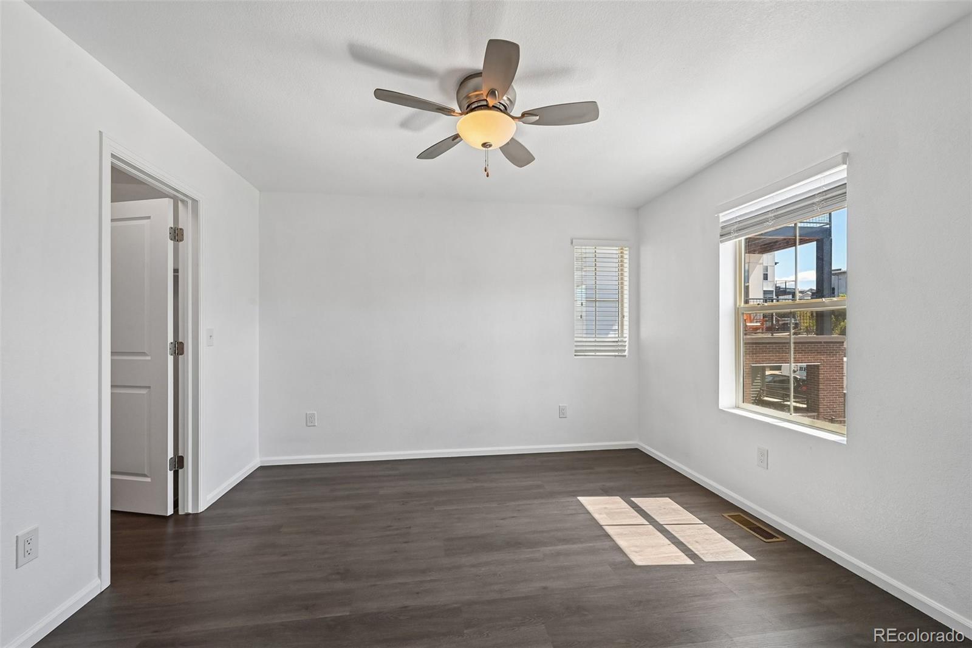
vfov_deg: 81.2
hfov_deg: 104.3
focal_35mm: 14
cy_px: 324
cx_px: 486
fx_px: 378
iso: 400
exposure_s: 1/60
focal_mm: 14
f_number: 10
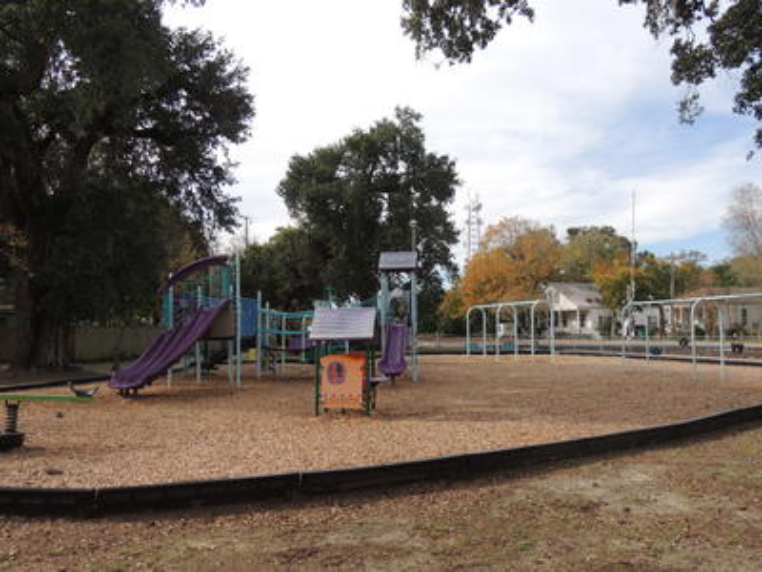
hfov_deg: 60.0
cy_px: 286
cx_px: 381
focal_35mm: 30
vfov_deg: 46.8
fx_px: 660
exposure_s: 1/800
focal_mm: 5.3
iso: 100
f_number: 3.1
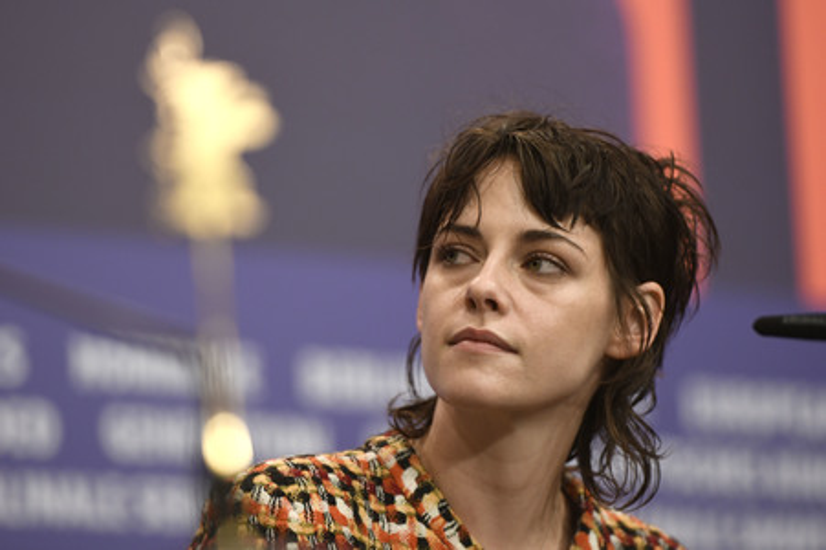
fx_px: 4585
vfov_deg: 6.9
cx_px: 413
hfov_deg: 10.3
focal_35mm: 200
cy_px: 275
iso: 1000
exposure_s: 1/400
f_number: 3.2
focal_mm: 200
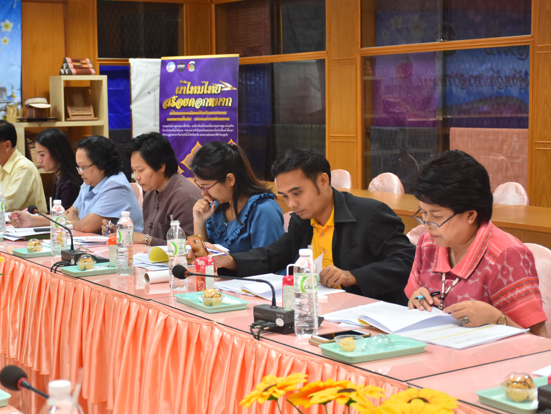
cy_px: 207
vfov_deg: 23.7
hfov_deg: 31.2
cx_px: 252
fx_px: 987
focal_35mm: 62
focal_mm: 38
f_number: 4.2
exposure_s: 1/60
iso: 900
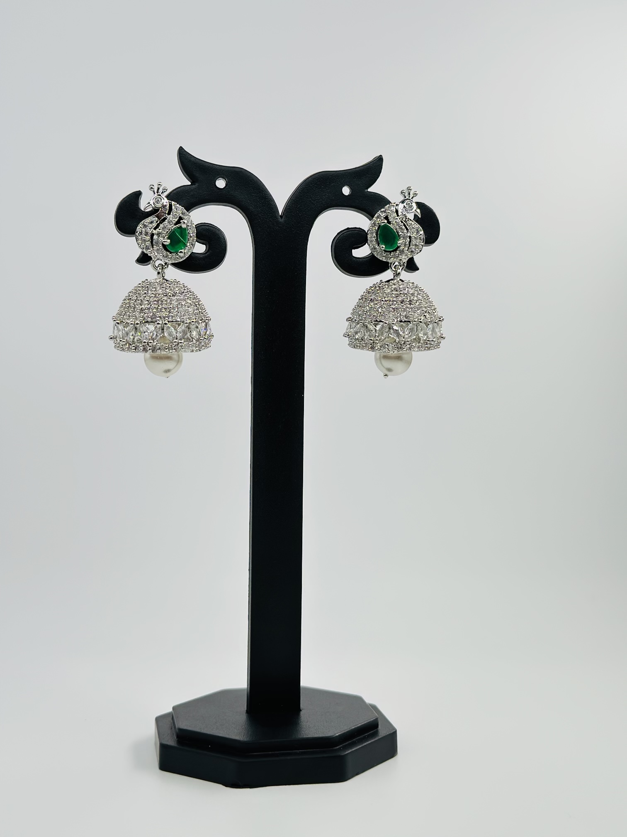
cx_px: 314
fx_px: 1159
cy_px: 418
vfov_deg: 39.7
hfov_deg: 30.3
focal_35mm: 48
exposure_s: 1/1751
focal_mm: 6.86
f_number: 1.78
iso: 80
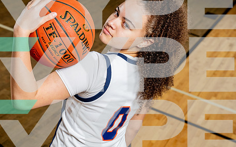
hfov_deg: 24.9
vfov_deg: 15.7
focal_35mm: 83
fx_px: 534
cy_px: 65
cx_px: 117
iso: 400
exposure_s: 1/250
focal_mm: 64
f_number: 5.6
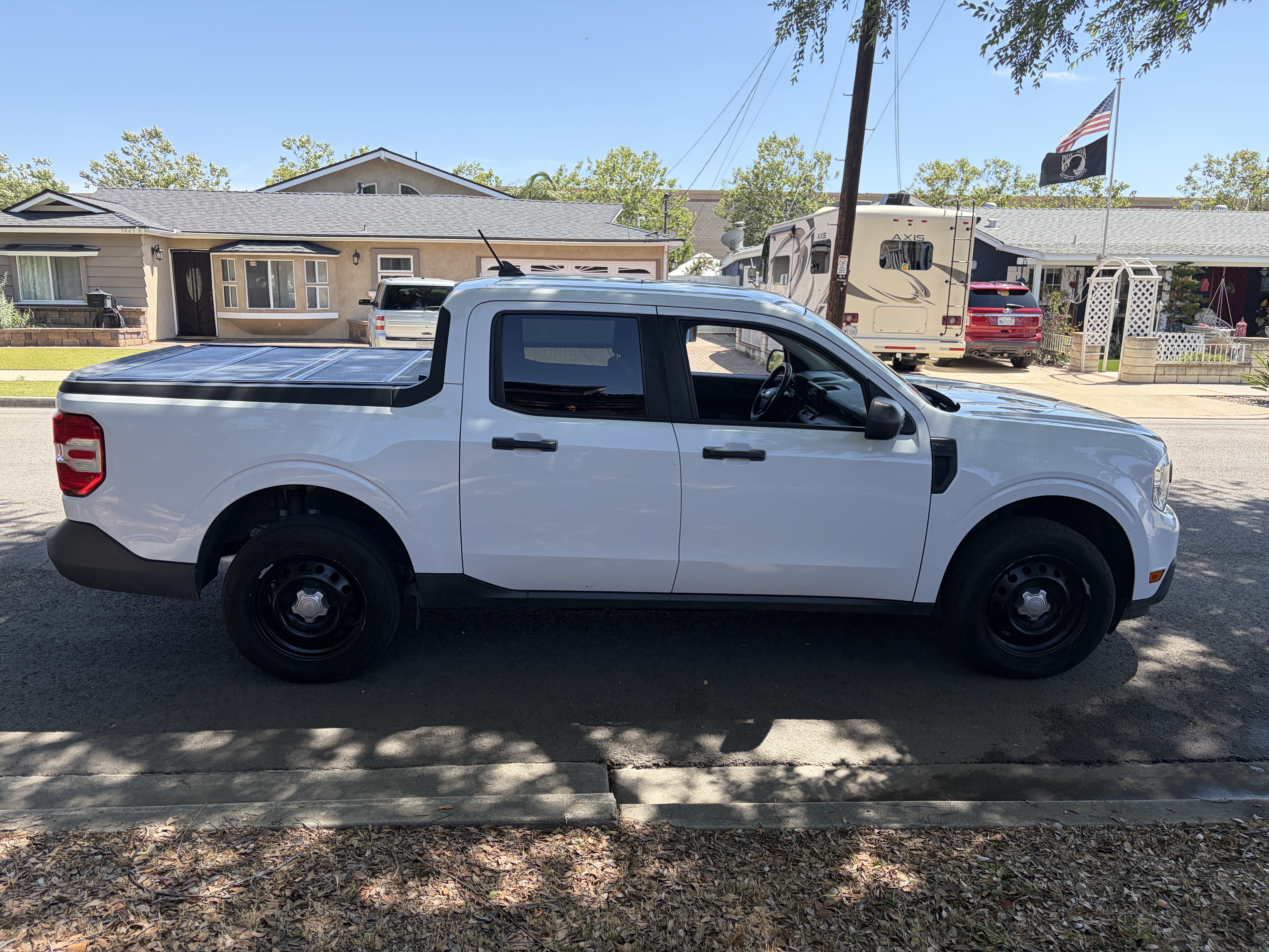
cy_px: 476
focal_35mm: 26
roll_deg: -0.2
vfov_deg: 53.1
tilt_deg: -10.2
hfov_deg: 67.3
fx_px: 953
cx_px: 634
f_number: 1.6
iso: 64
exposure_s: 1/1337
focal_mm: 5.96
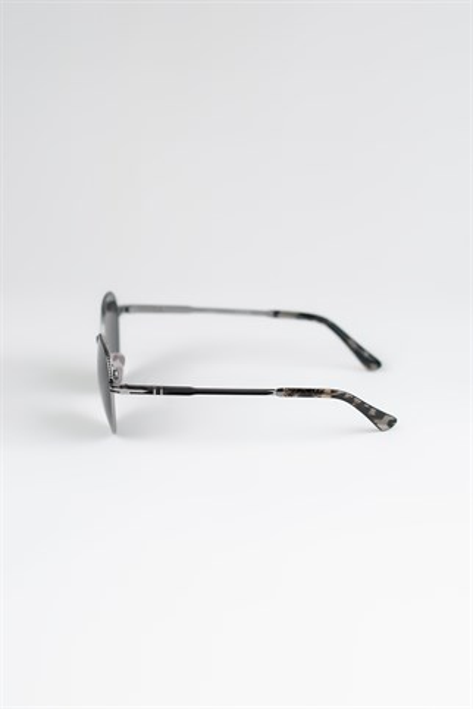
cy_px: 354
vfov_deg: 16.1
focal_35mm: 128
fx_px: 2513
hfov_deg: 10.8
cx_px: 236
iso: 100
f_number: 4
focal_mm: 85
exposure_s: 1/200
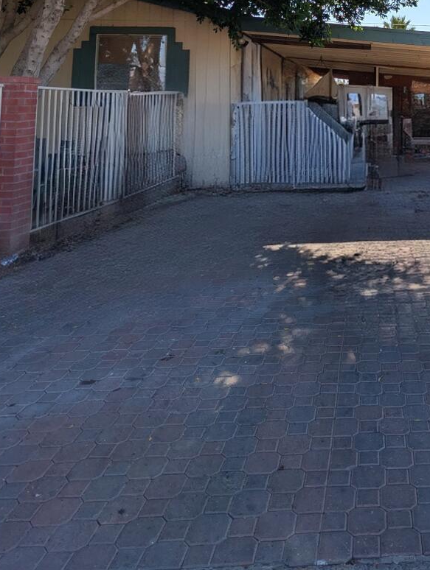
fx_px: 512
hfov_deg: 41.2
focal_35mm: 31
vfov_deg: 51.5
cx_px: 403
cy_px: 58
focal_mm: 2.02
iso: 54
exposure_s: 1/2577
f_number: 1.7
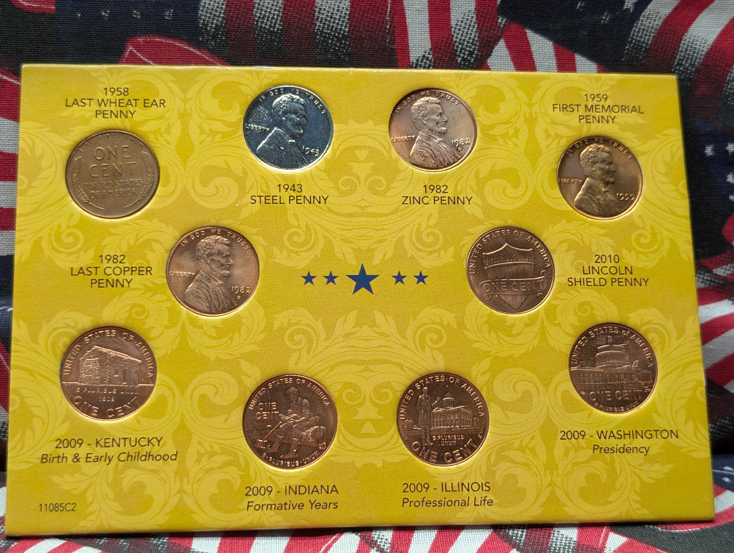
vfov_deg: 29.7
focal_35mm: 49
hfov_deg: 38.9
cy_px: 276
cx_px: 367
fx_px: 1040
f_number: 1.68
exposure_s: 1/49.7
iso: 30
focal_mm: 6.9
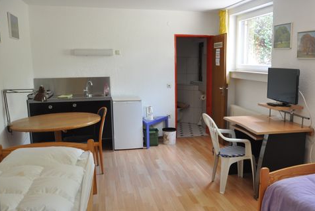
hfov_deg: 55.3
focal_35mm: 34
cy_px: 117
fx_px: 298
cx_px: 191
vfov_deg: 38.9
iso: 720
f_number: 4
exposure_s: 1/60
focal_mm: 18
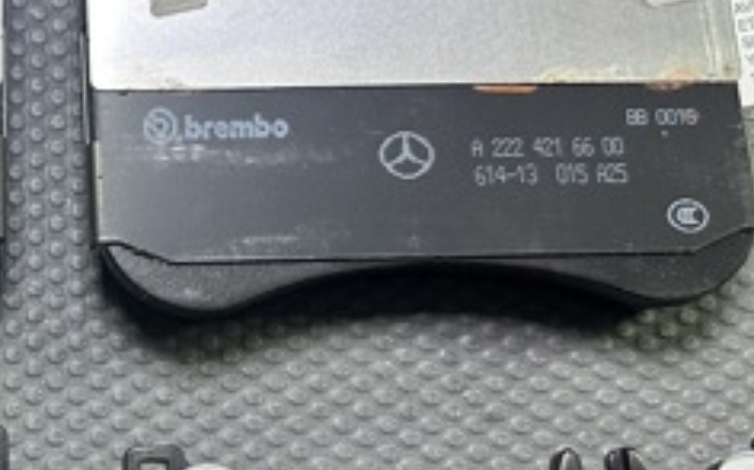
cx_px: -29
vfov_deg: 18.8
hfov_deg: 27.8
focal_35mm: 69
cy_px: 302
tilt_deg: -76.1
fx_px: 1417
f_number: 1.78
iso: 250
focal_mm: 6.86
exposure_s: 1/112
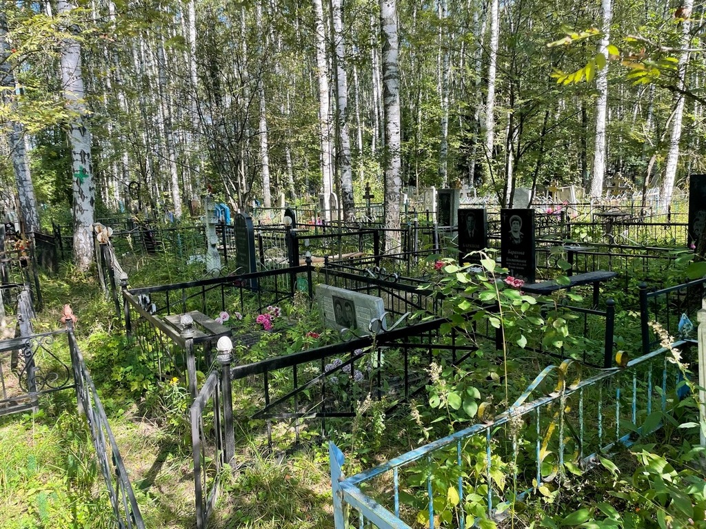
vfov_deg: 53.1
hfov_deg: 67.3
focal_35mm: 26
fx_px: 530
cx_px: 353
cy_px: 264
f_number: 1.6
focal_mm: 4.2
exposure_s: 1/312
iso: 32
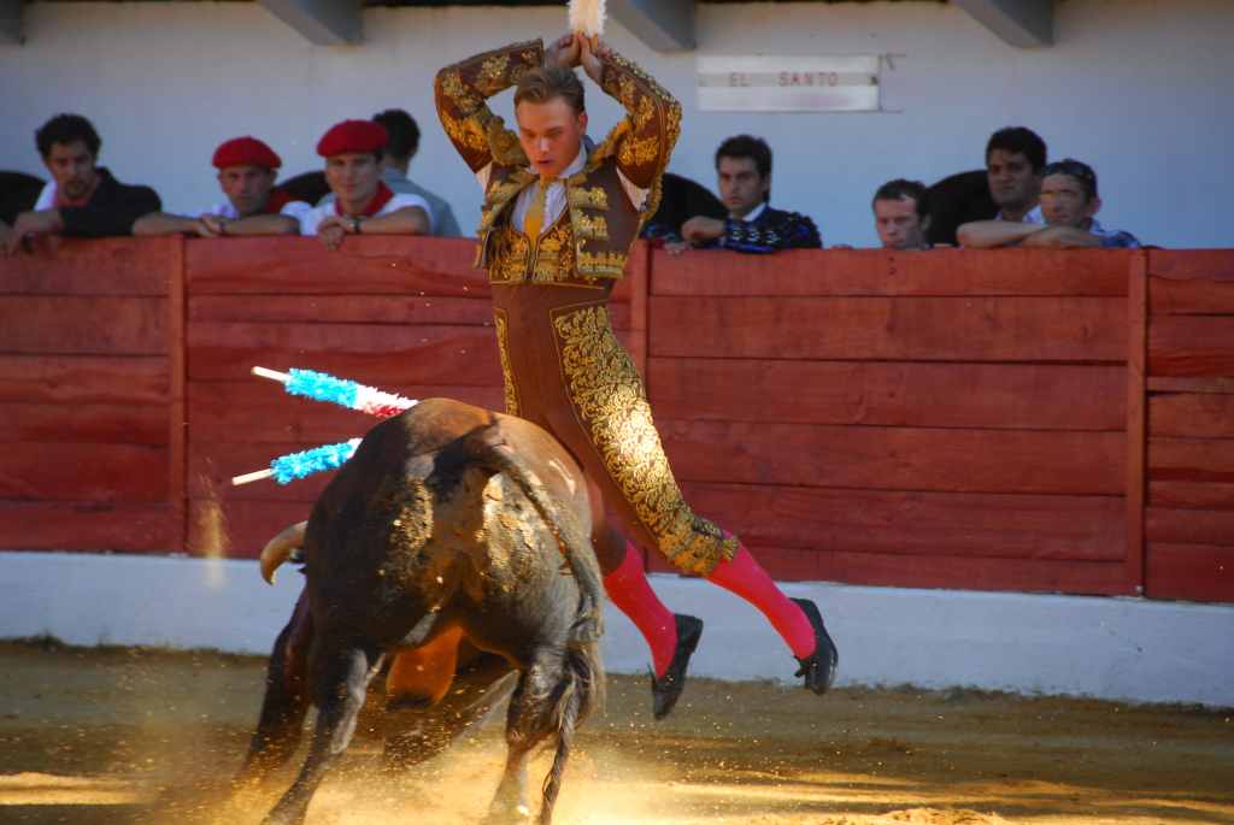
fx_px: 10293
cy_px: 412
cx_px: 617
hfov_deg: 6.9
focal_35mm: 300
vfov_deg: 4.6
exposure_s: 1/500
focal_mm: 200
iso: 560
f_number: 5.6
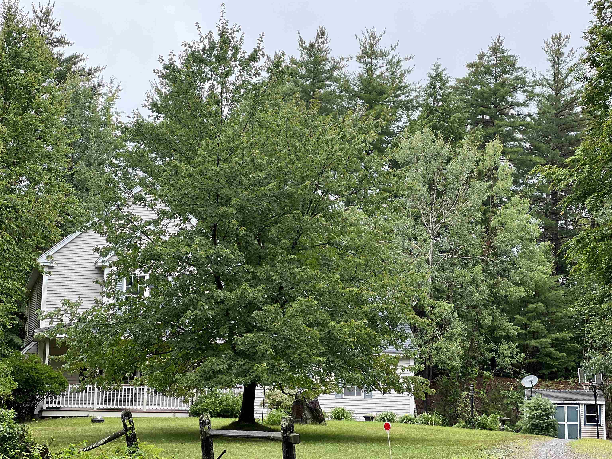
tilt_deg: +9.9
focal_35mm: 77
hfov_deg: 25.3
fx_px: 1361
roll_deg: -1.3
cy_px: 230
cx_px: 306
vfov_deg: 19.1
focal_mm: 9
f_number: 2.8
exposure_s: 1/164
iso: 40
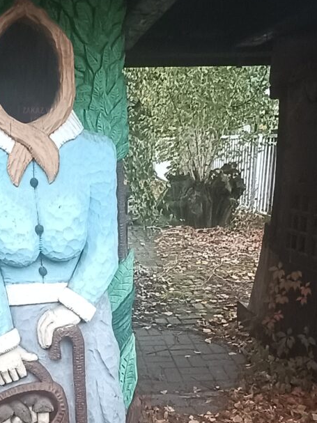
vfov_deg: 63.7
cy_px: 281
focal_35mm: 27
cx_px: 84
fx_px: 330
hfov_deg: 49.5
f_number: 2.2
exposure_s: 1/100
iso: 260
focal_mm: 1.66
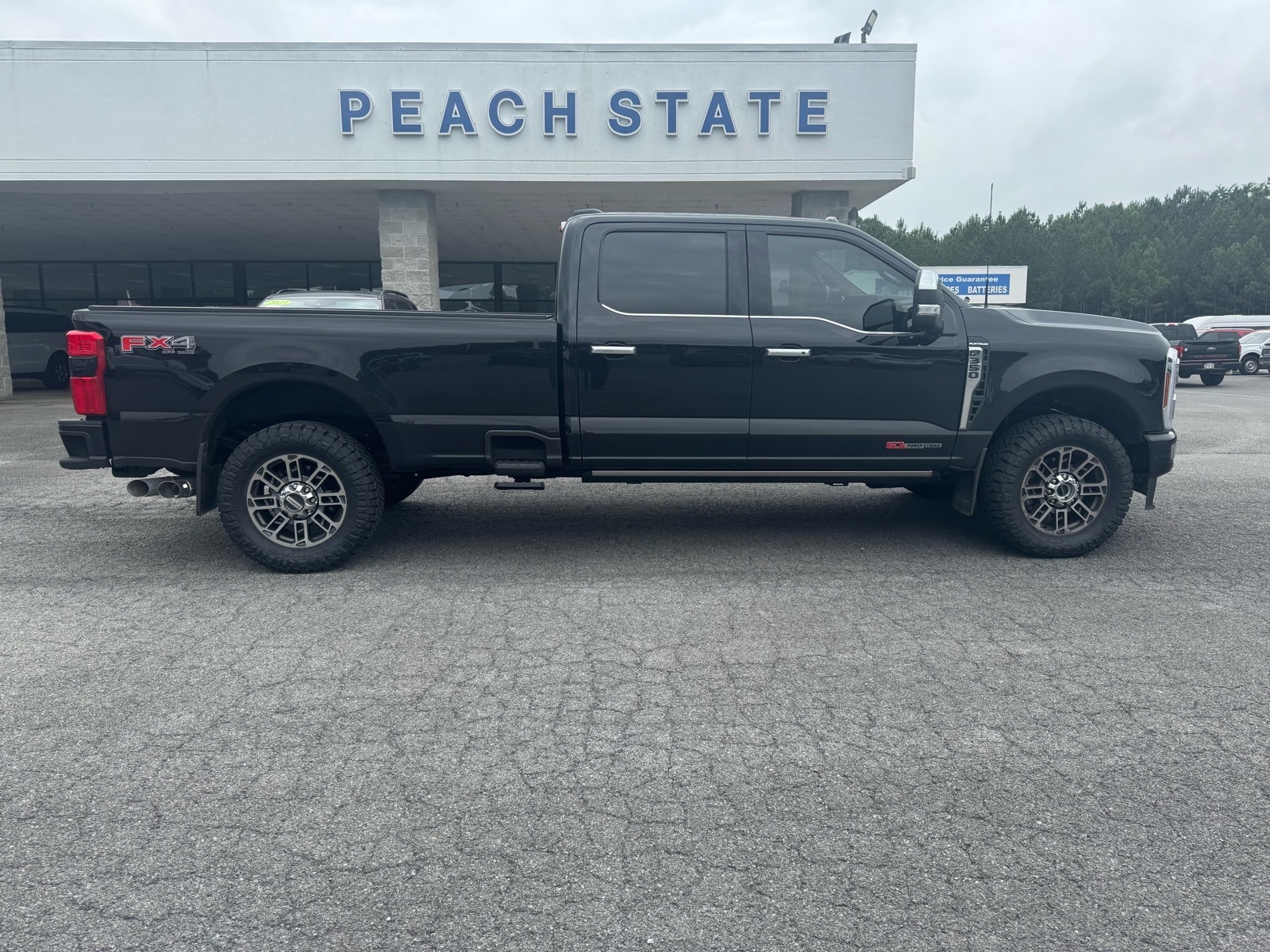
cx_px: 635
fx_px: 881
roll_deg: +0.2
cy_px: 476
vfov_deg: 56.8
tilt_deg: -8.6
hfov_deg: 71.6
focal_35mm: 24
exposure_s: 1/2041
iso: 80
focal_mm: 6.76
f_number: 1.78
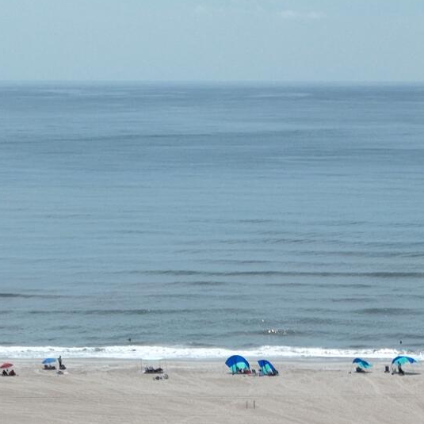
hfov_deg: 14.4
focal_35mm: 119
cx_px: 450
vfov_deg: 12.6
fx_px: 1649
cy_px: 881
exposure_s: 1/3200
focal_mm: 12.29
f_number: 2.8
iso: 110
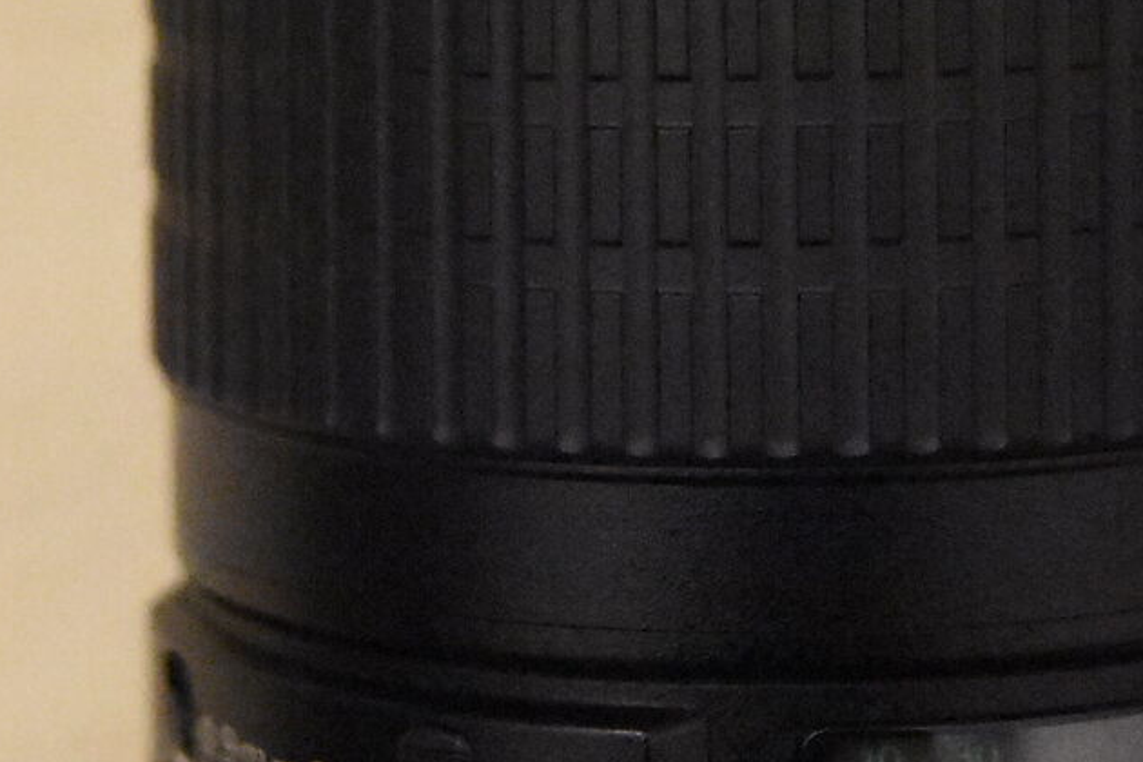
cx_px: 796
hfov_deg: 12.8
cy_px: -559
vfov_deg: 8.3
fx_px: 5080
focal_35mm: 160
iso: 12800
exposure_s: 1/250
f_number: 2.4
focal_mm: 28
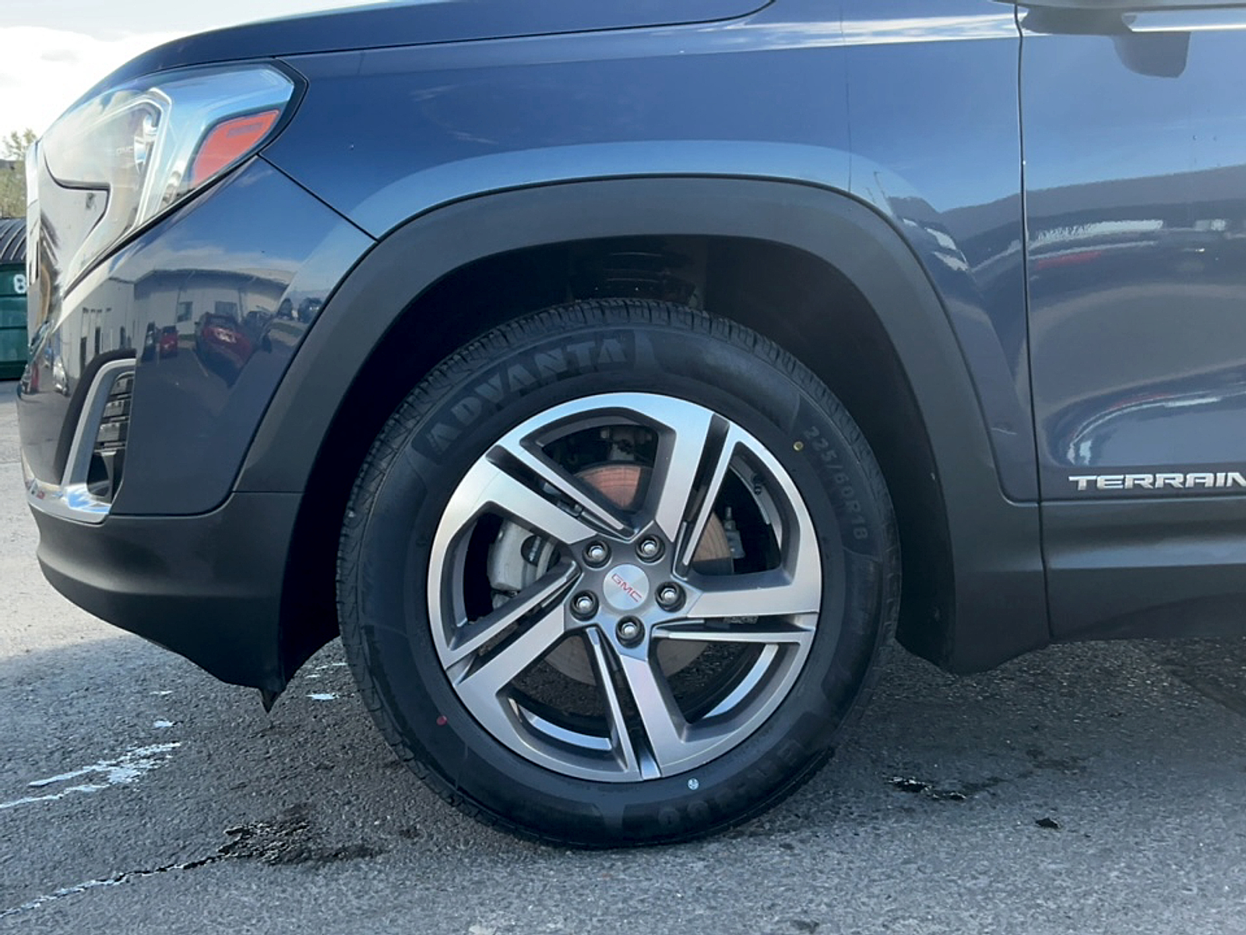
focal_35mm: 30
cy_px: 468
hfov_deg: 60.0
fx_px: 1080
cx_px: 623
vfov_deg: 46.8
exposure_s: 1/182
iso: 32
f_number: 1.8
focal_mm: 3
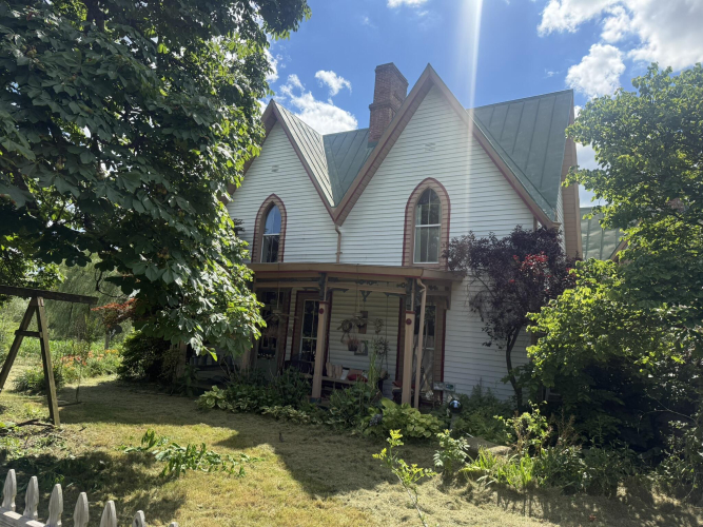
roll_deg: -4.6
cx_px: 352
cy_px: 264
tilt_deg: +8.0
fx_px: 487
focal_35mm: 24
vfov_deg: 56.8
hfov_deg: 71.6
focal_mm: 6.76
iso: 100
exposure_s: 1/3021
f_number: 1.78
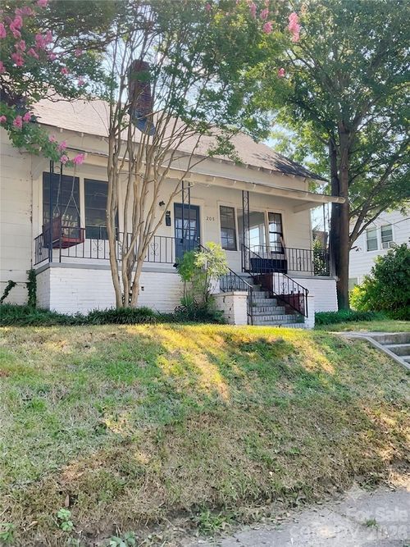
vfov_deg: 61.7
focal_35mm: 29
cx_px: 205
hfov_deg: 48.2
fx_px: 458
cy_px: 274
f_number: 1.8
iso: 16
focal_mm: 3
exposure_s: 1/348
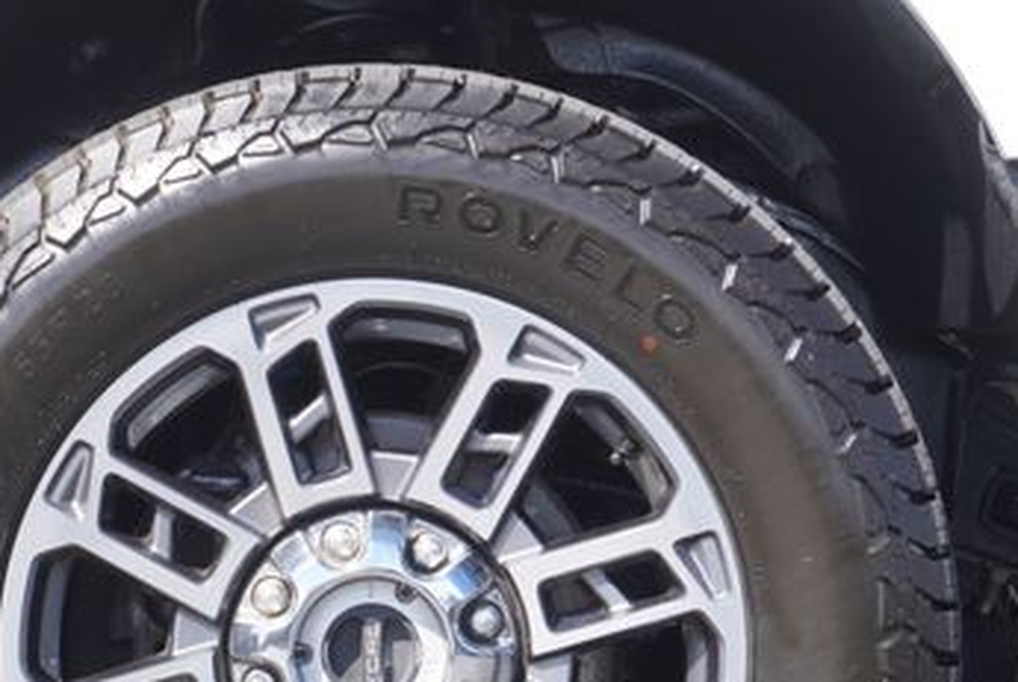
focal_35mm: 139
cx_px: 345
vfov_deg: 9.8
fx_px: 3936
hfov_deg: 14.7
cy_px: 626
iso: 100
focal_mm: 50
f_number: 7.1
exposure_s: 1/125
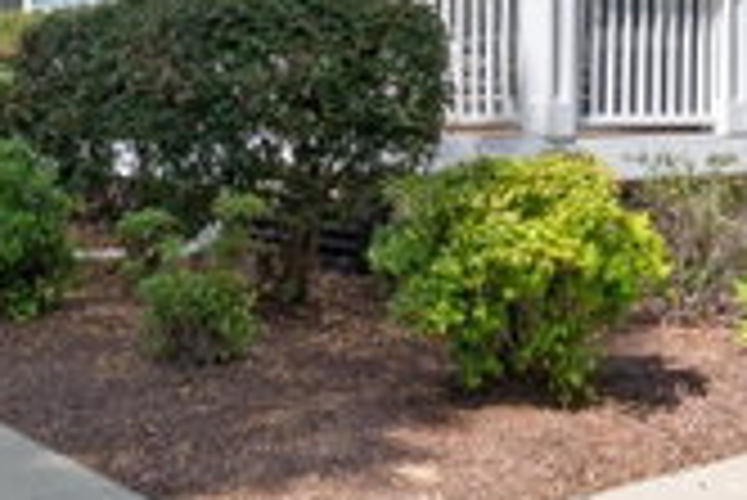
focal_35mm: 65
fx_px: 1350
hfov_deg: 30.9
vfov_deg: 20.7
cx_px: 356
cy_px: 95
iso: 100
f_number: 5.6
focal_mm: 10
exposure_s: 1/125
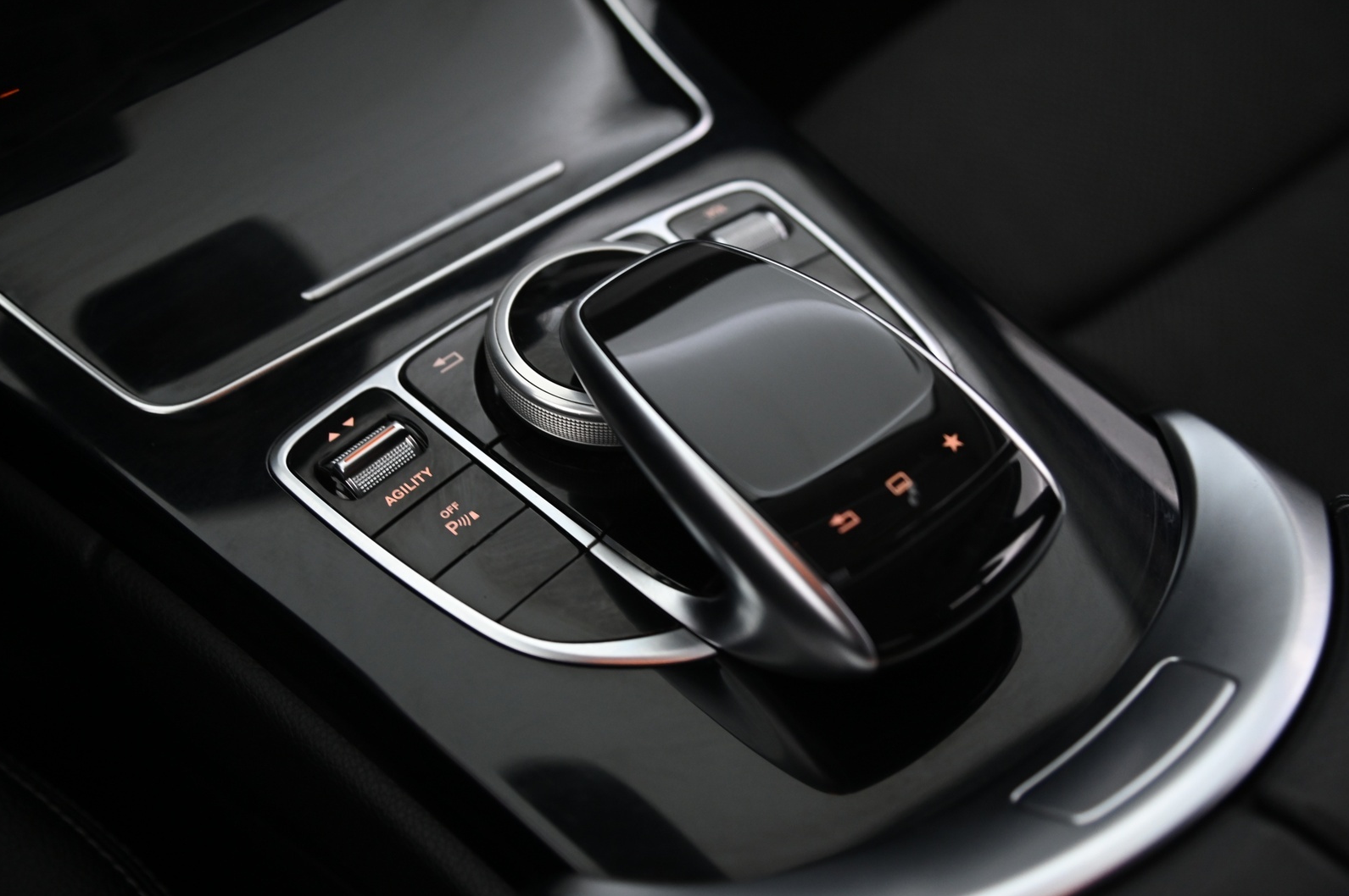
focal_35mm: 49
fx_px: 1835
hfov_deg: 40.4
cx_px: 665
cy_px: 442
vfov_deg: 27.5
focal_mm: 48
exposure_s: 1/25
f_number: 4
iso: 2000
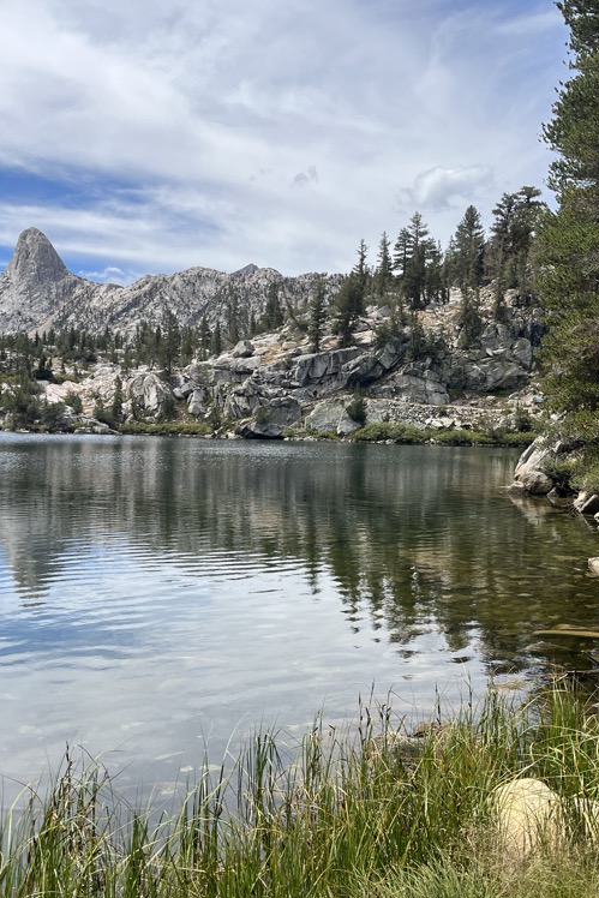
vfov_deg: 51.9
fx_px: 923
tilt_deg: -3.4
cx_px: 325
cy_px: 460
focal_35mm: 37
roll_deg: -0.8
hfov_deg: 35.9
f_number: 1.6
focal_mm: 5.1
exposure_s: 1/2967
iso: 50
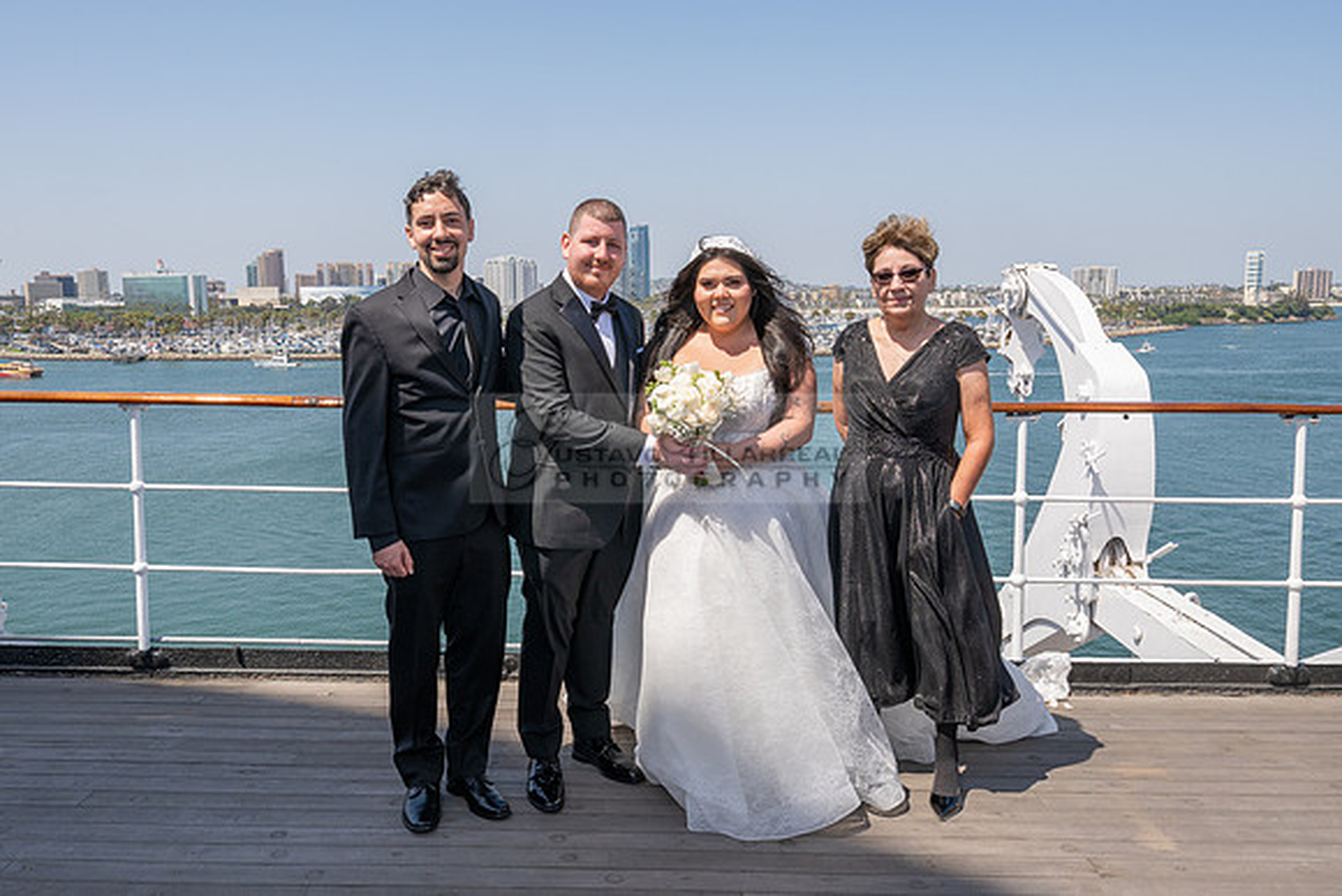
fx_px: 1059
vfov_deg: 45.8
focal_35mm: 28
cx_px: 636
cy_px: 444
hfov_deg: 64.7
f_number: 11
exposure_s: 1/200
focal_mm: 24
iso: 200
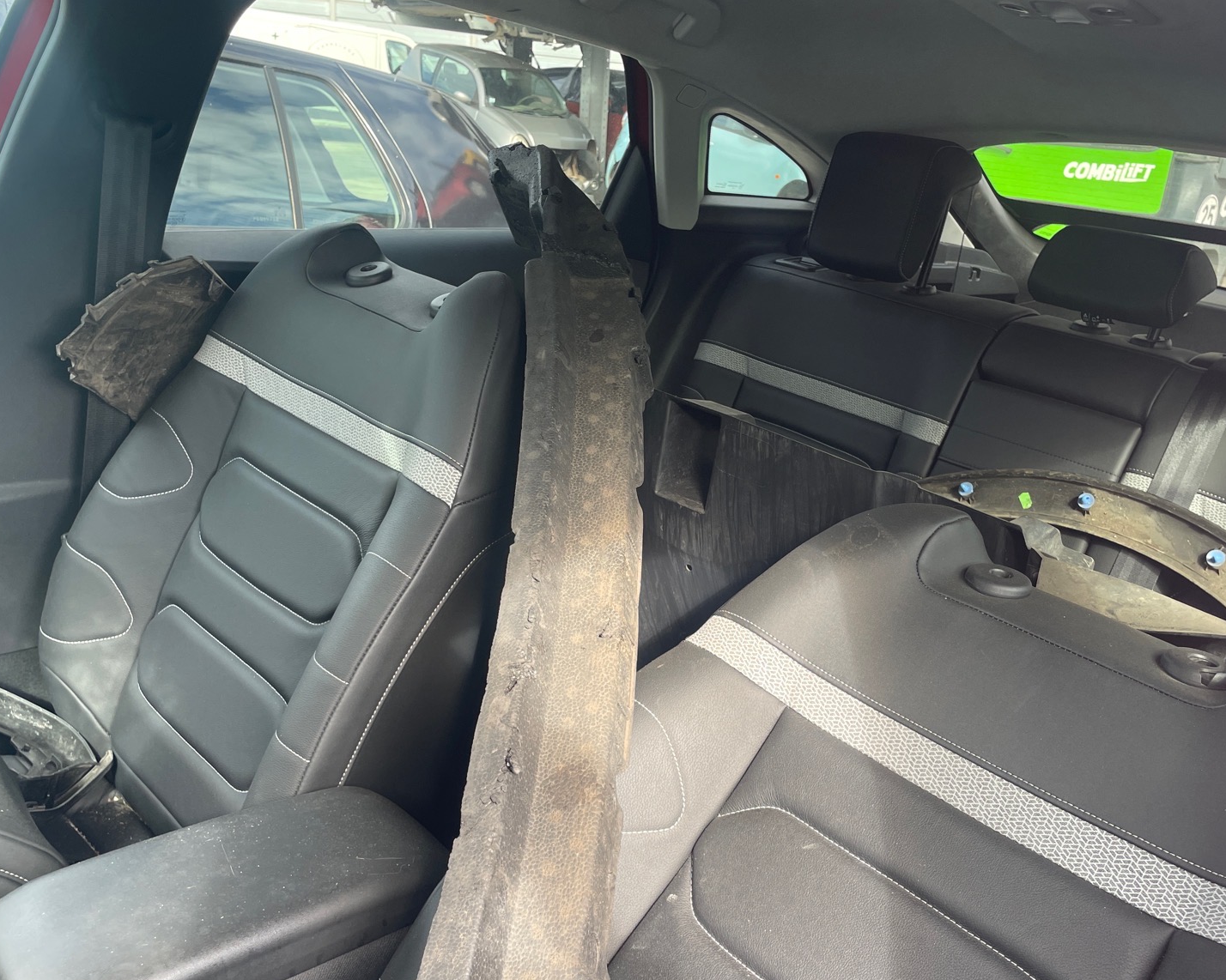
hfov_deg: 55.6
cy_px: 551
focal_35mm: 32
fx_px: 1161
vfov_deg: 45.7
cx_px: 655
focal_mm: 4.2
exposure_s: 1/121
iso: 50
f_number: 1.6
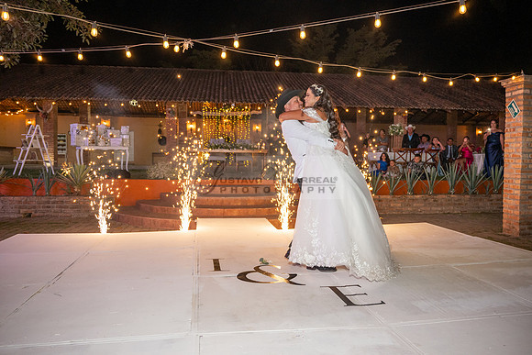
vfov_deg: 46.4
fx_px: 414
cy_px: 178
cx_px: 266
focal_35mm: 28
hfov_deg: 65.5
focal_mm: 28
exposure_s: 1/160
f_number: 4
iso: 2000
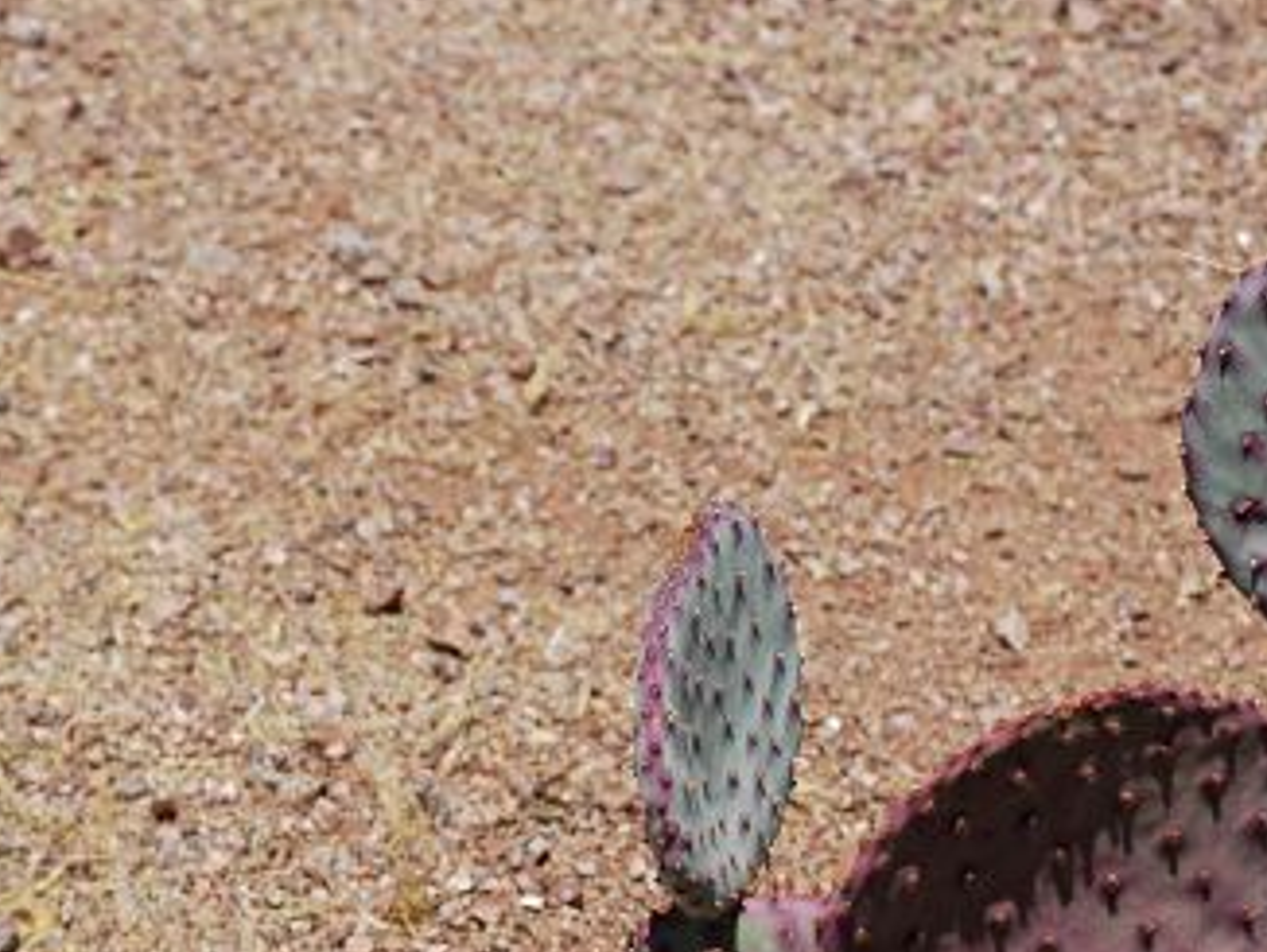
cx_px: 373
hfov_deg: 9.3
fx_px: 7765
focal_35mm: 212
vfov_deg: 7.0
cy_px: 1003
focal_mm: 60
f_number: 5.6
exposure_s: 1/1250
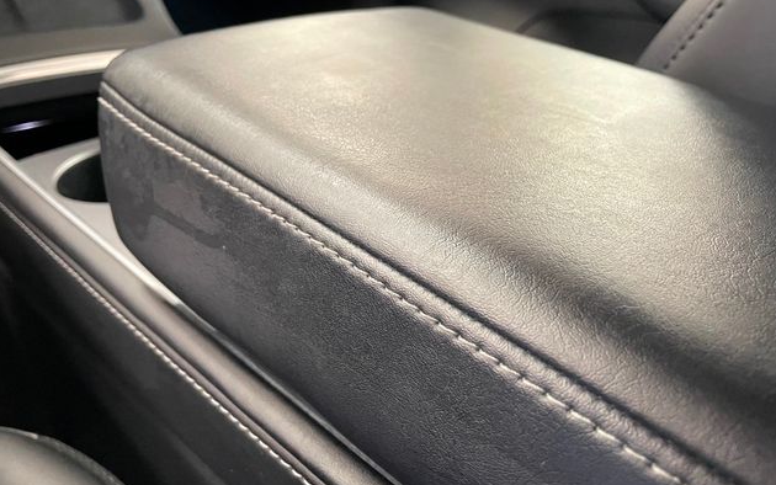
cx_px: 390
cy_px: 217
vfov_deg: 44.5
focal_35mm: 28
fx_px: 592
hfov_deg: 66.5
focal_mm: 4.2
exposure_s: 1/60
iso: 400
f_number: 1.6
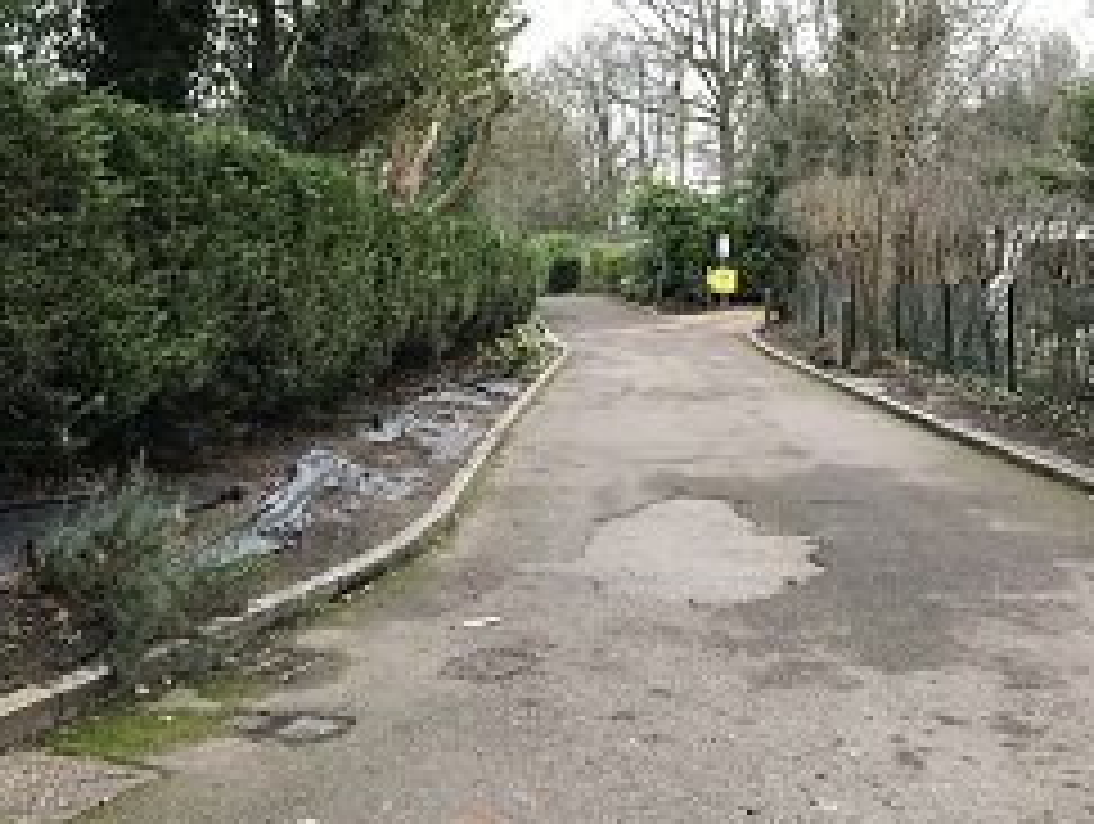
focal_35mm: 46
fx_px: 1456
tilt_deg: +0.1
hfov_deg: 40.7
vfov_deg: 31.5
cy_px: 311
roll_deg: -0.3
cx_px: 369
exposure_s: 1/33
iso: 32
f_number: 1.8
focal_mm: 3.99
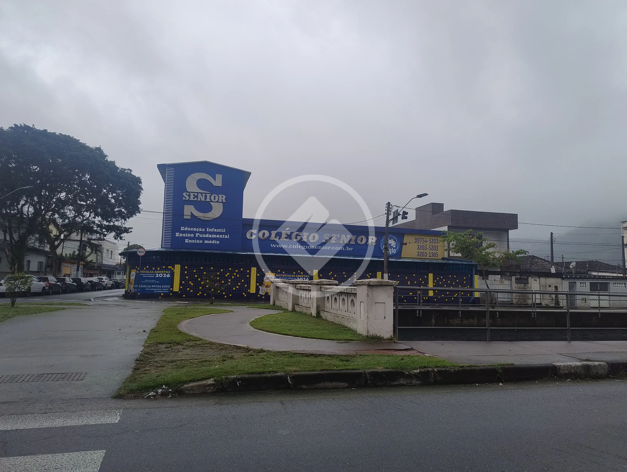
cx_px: 314
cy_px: 236
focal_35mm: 24
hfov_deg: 71.5
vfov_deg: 56.9
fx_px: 435
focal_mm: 5.56
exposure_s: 1/393
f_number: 1.8
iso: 100
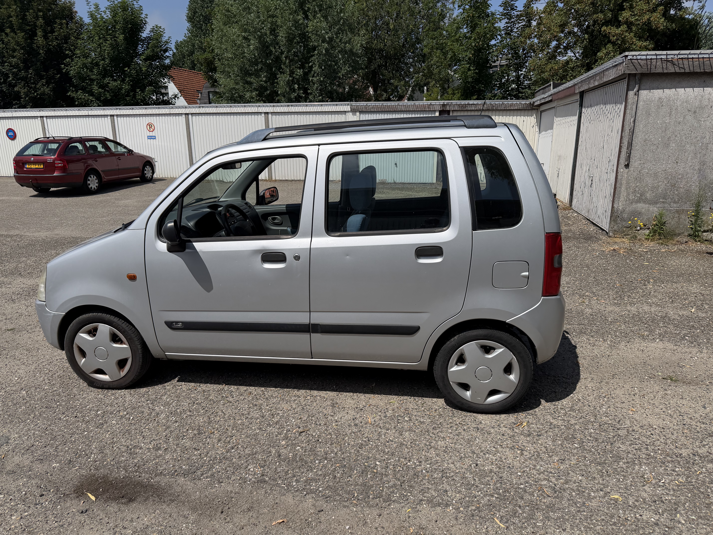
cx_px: 356
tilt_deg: -13.8
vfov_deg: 56.8
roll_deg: -1.0
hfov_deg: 71.6
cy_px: 268
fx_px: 494
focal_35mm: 24
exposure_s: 1/11905
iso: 125
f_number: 1.78
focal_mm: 6.76
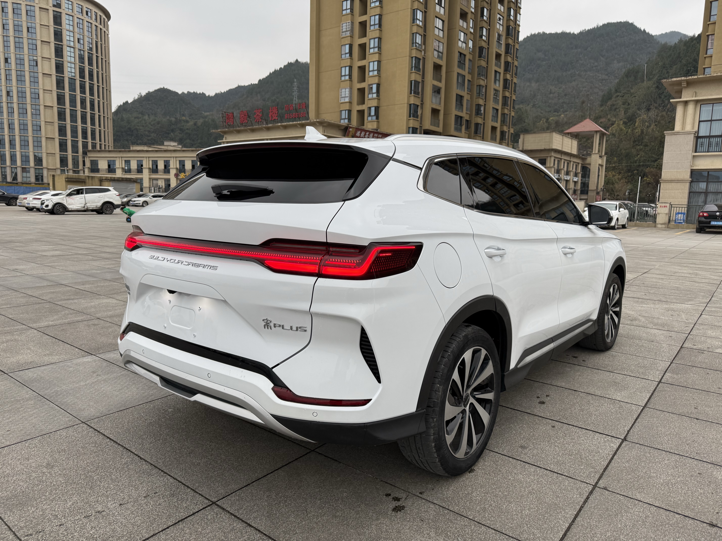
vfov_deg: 56.8
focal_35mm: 24
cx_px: 361
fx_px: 501
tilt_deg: -5.0
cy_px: 270
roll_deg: +1.3
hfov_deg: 71.6
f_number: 1.78
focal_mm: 6.76
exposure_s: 1/121
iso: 80
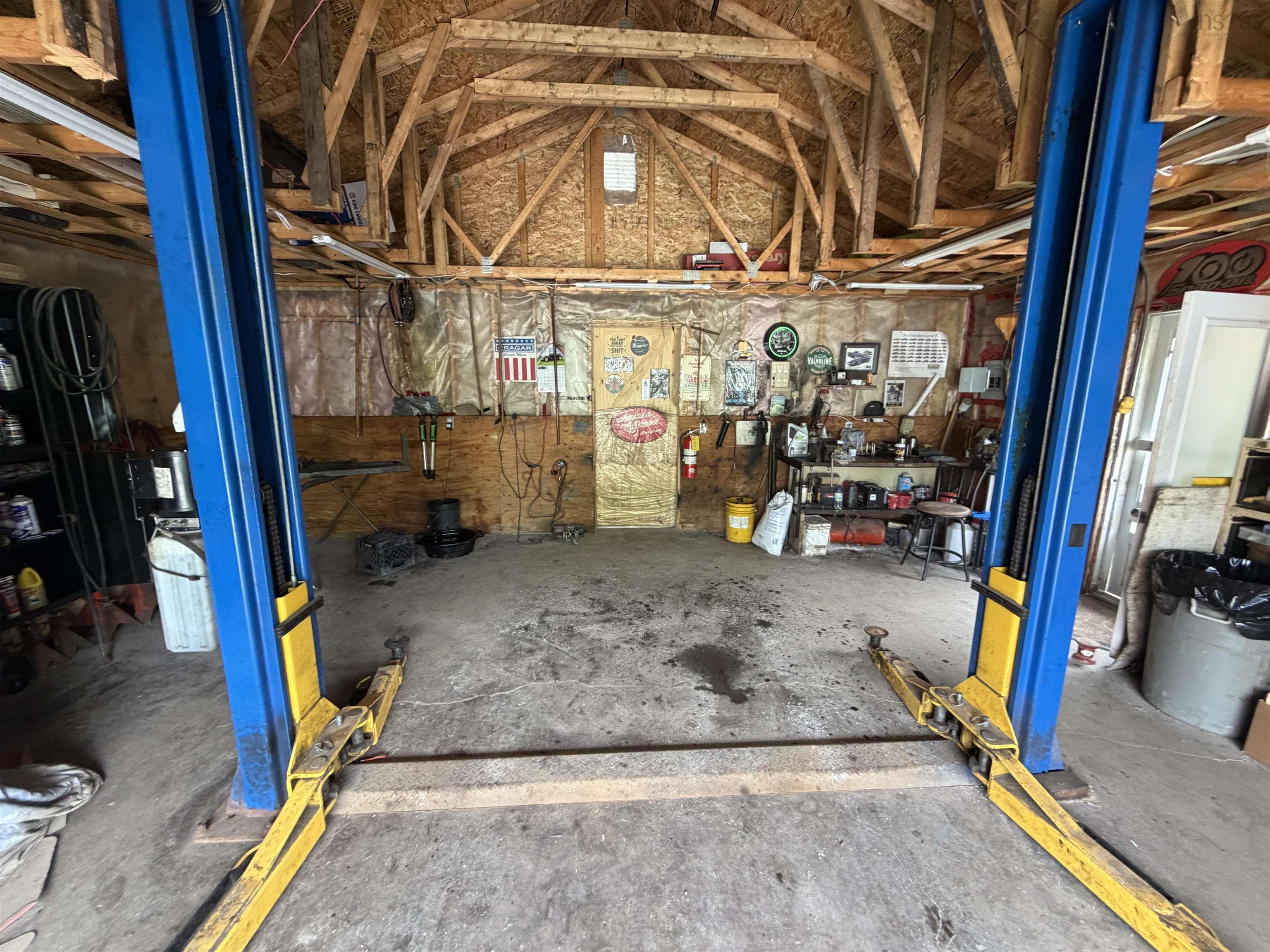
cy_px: 476
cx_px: 635
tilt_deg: -10.1
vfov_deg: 85.7
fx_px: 514
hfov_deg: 102.1
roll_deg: +1.2
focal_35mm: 14
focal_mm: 2.22
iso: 320
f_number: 2.2
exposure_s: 1/83
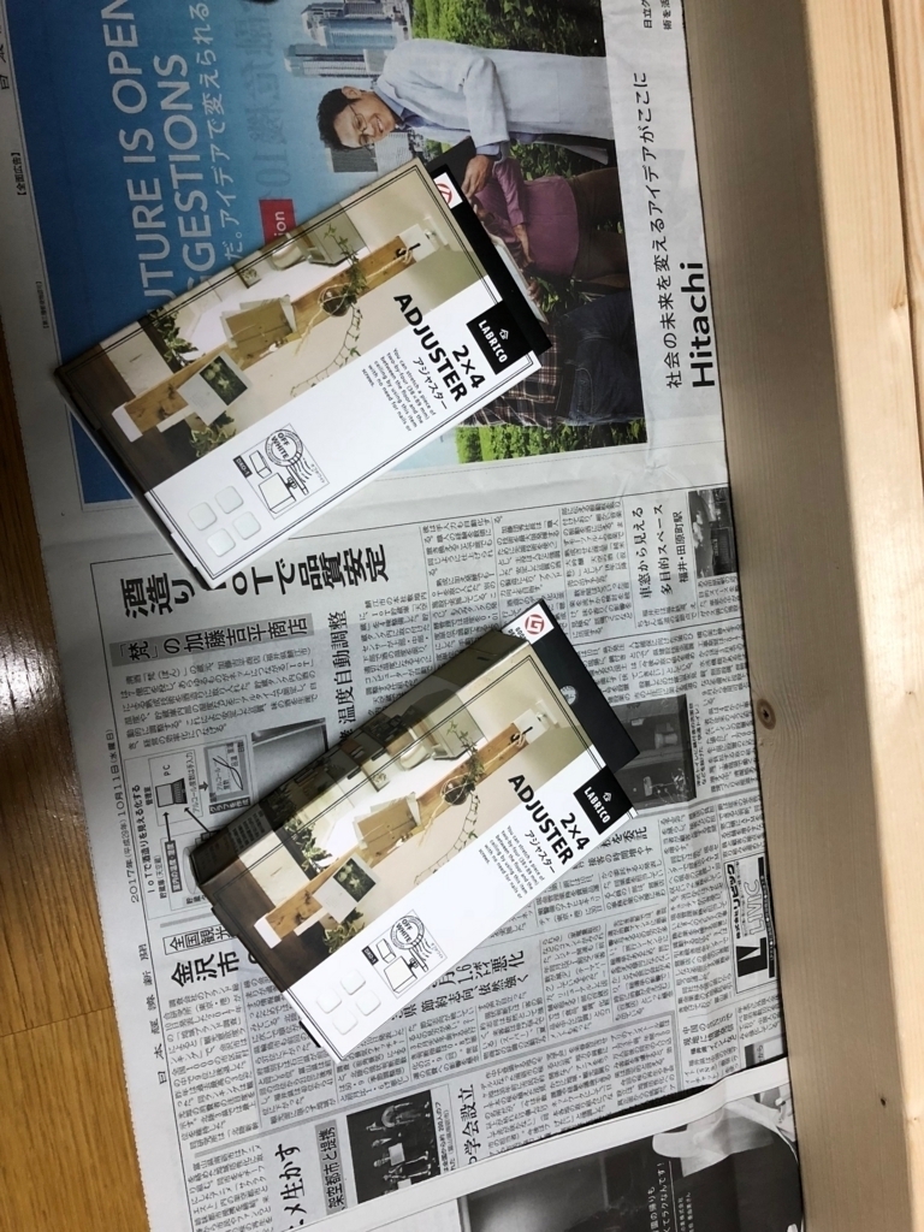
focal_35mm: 29
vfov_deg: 61.7
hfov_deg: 48.2
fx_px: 1032
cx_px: 462
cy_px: 616
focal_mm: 3.99
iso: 50
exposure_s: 1/15
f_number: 1.8
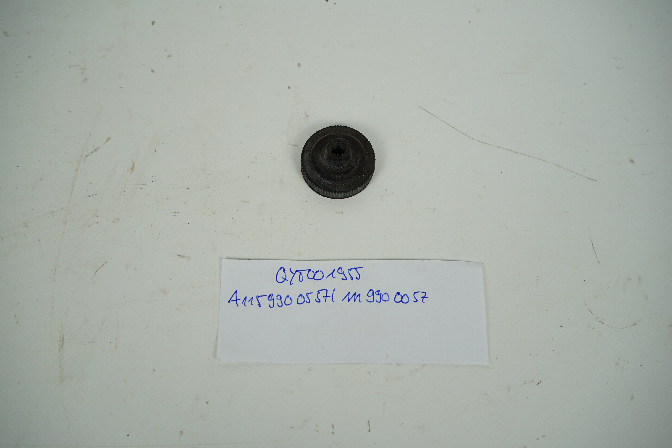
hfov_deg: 55.8
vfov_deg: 38.9
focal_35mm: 34
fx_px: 635
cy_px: 224
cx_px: 336
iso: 200
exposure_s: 1/200
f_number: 7.1
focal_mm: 34
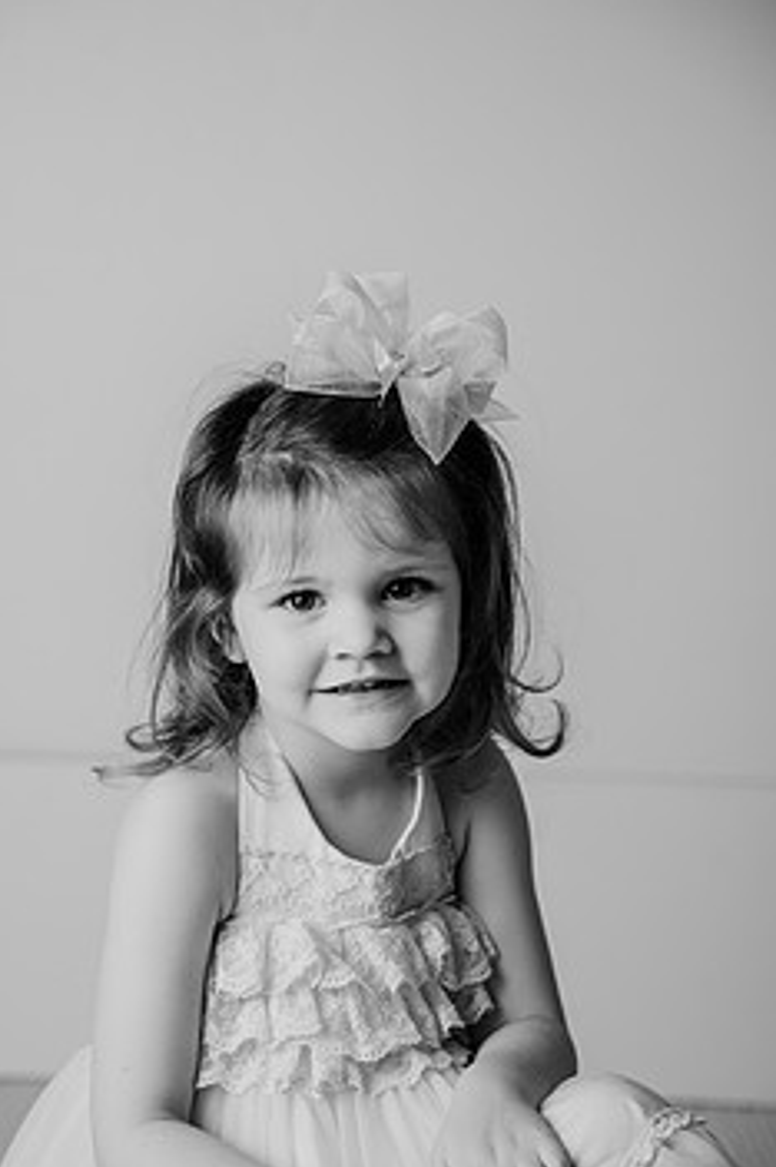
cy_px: 593
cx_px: 312
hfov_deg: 14.2
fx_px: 3110
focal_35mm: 96
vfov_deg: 21.3
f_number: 4
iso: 100
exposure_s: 1/160
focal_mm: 75
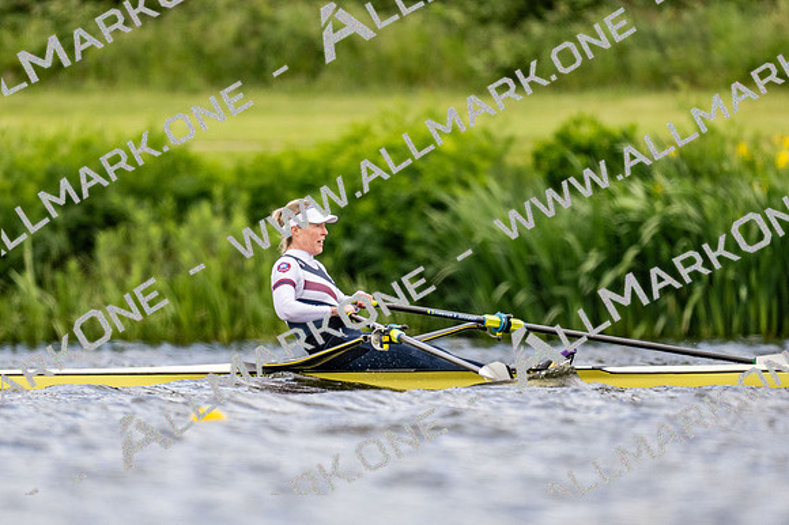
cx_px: 394
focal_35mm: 900
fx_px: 19713
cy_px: 262
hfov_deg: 2.3
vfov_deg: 1.5
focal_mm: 600
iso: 720
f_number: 4
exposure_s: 1/2500
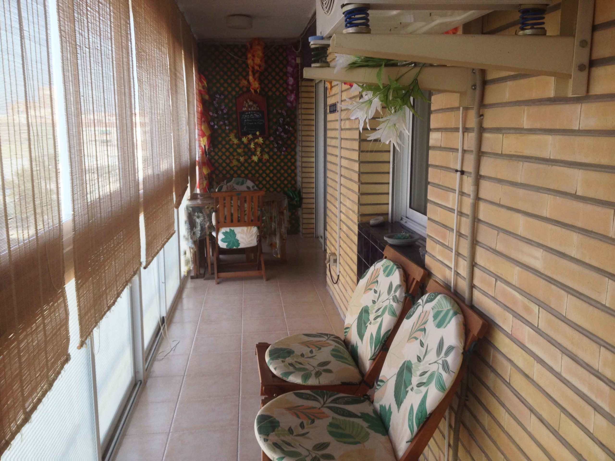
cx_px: 308
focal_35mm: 35
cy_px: 230
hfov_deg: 52.6
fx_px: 622
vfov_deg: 40.7
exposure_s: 1/120
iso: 80
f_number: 2.4
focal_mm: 4.28
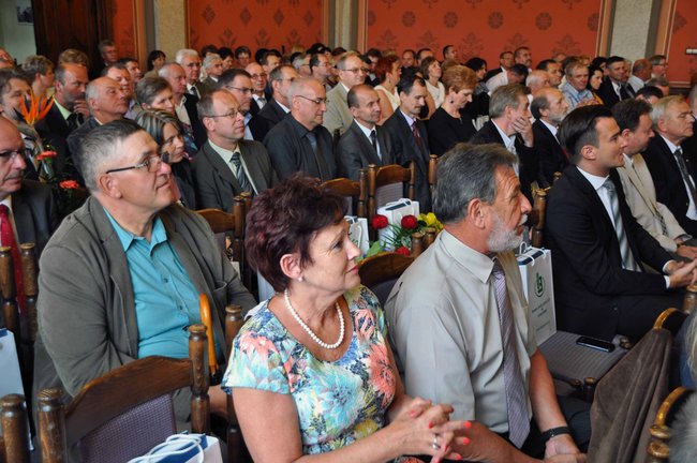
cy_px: 232
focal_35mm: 38
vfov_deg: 35.4
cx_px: 348
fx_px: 725
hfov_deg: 51.3
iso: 800
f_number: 4
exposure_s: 1/60
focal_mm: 25
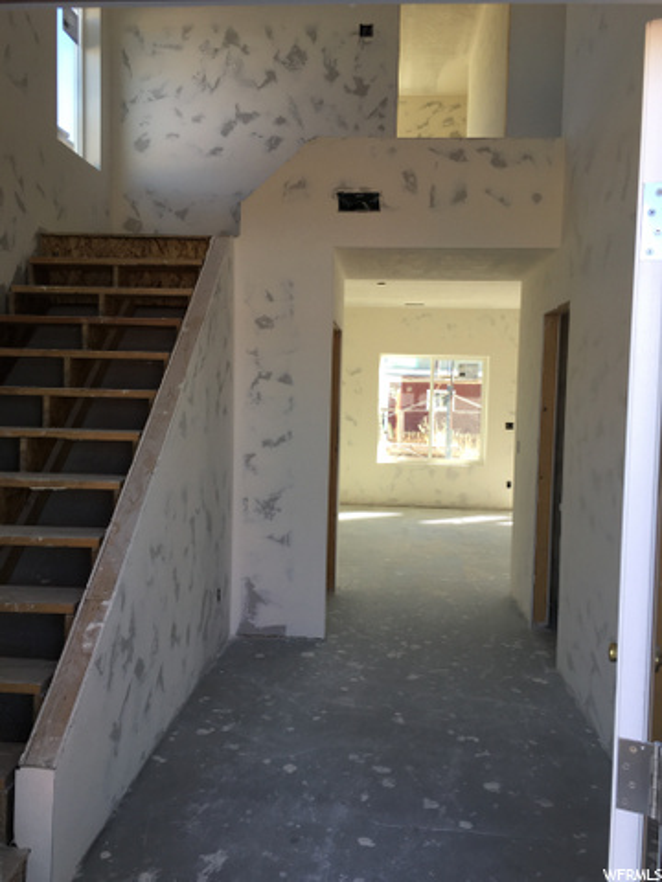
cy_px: 441
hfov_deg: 48.2
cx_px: 331
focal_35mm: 29
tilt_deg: -2.2
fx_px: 739
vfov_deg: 61.7
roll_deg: -2.3
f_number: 2.2
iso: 25
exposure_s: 1/120
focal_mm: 4.15
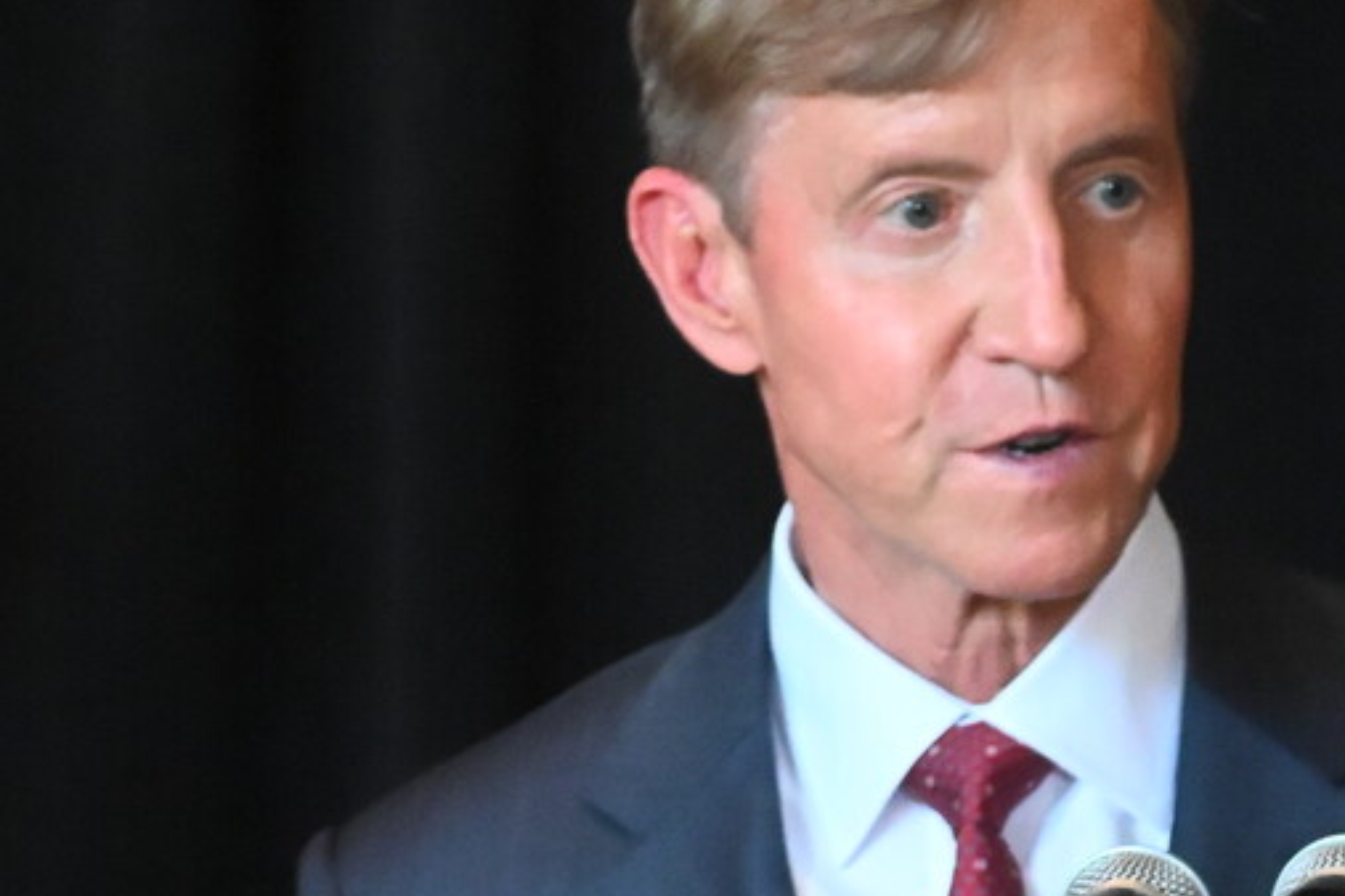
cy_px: 1029
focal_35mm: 730
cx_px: 297
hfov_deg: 2.8
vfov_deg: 1.9
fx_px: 27271
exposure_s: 1/200
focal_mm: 185
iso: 10000
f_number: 5
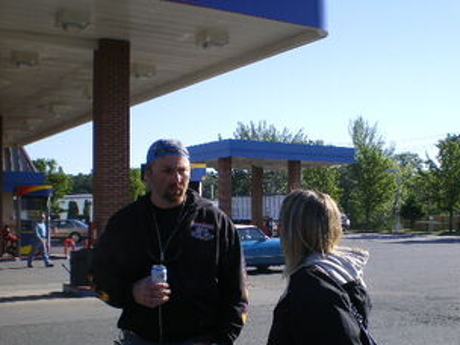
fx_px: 664
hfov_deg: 38.2
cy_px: 225
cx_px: 242
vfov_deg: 28.9
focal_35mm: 50
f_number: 4.6
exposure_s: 1/200
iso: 64
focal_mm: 6.3
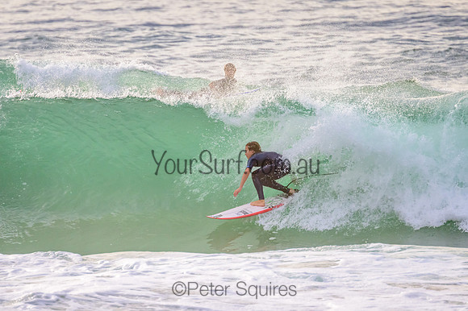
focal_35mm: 600
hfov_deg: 3.4
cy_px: 156
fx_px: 7795
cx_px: 234
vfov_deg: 2.3
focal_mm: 400
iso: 640
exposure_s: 1/2500
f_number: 5.6
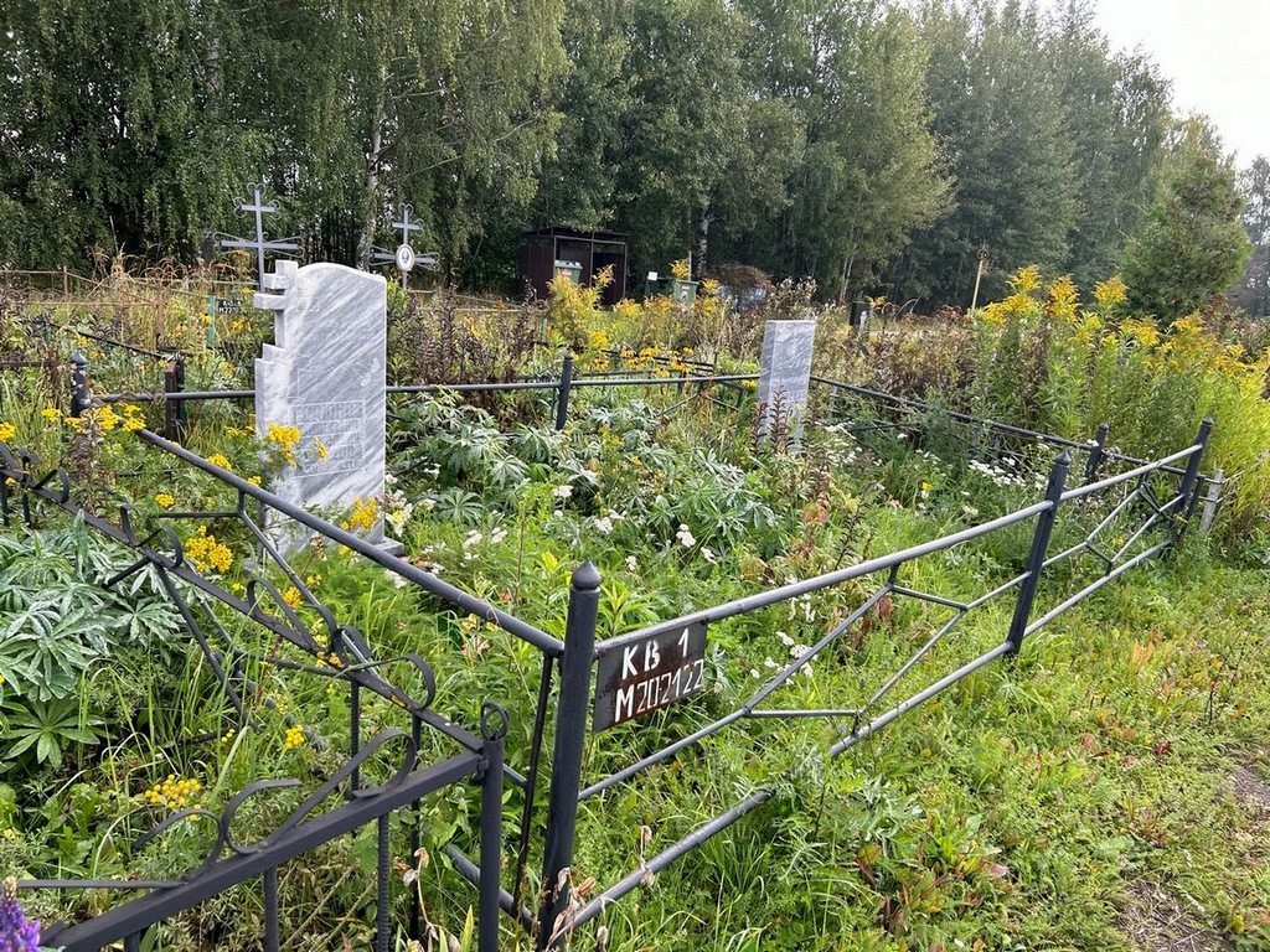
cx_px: 635
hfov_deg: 67.3
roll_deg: -5.1
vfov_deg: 53.1
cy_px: 476
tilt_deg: -7.8
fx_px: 954
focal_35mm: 26
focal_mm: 5.7
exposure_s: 1/539
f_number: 1.5
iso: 50
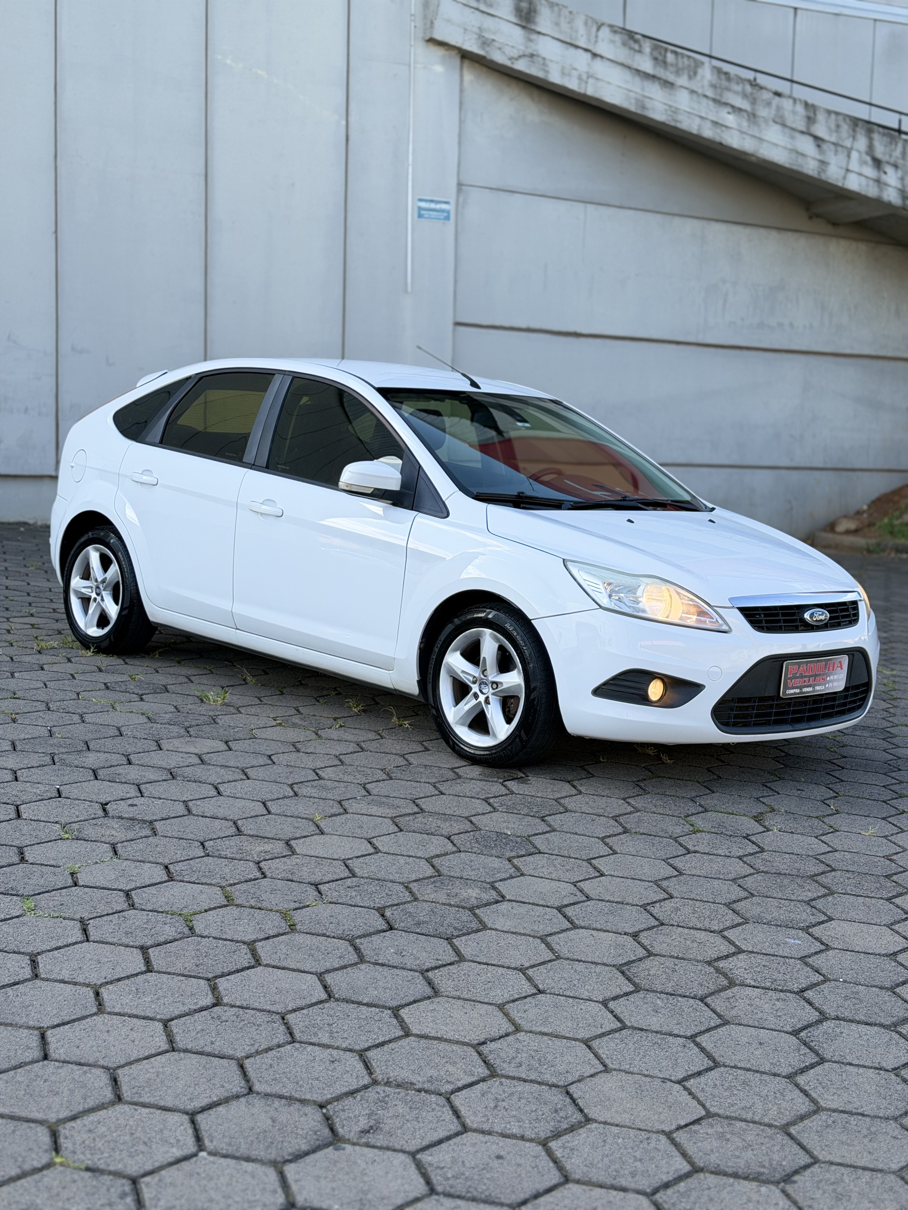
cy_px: 605
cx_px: 454
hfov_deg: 30.3
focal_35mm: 48
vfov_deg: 39.7
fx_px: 1679
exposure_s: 1/1980
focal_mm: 6.76
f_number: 1.78
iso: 64
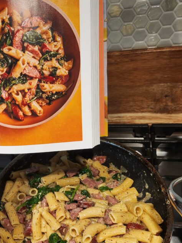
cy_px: 131
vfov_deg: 47.8
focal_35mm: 39
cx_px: 43
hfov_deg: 35.9
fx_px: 273
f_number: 1.8
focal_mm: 5
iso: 80
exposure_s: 1/120
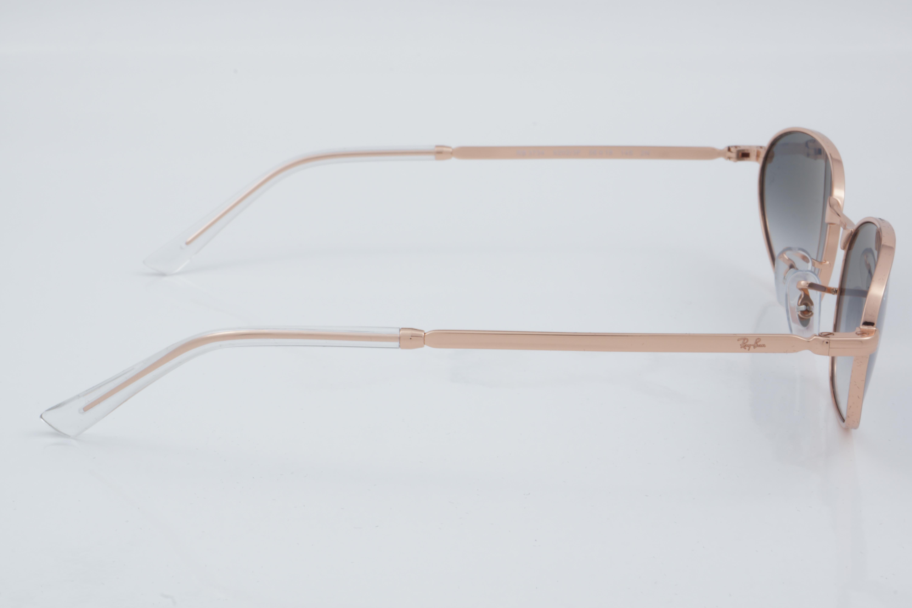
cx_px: 456
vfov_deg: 18.2
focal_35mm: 75
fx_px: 1900
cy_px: 304
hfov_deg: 27.0
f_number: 32
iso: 100
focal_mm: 50
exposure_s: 1/4
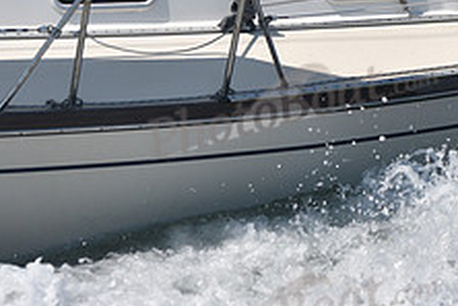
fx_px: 3257
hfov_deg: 8.0
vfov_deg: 5.4
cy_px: -30
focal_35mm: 256
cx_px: 547
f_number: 5.6
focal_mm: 98
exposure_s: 1/1250
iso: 250
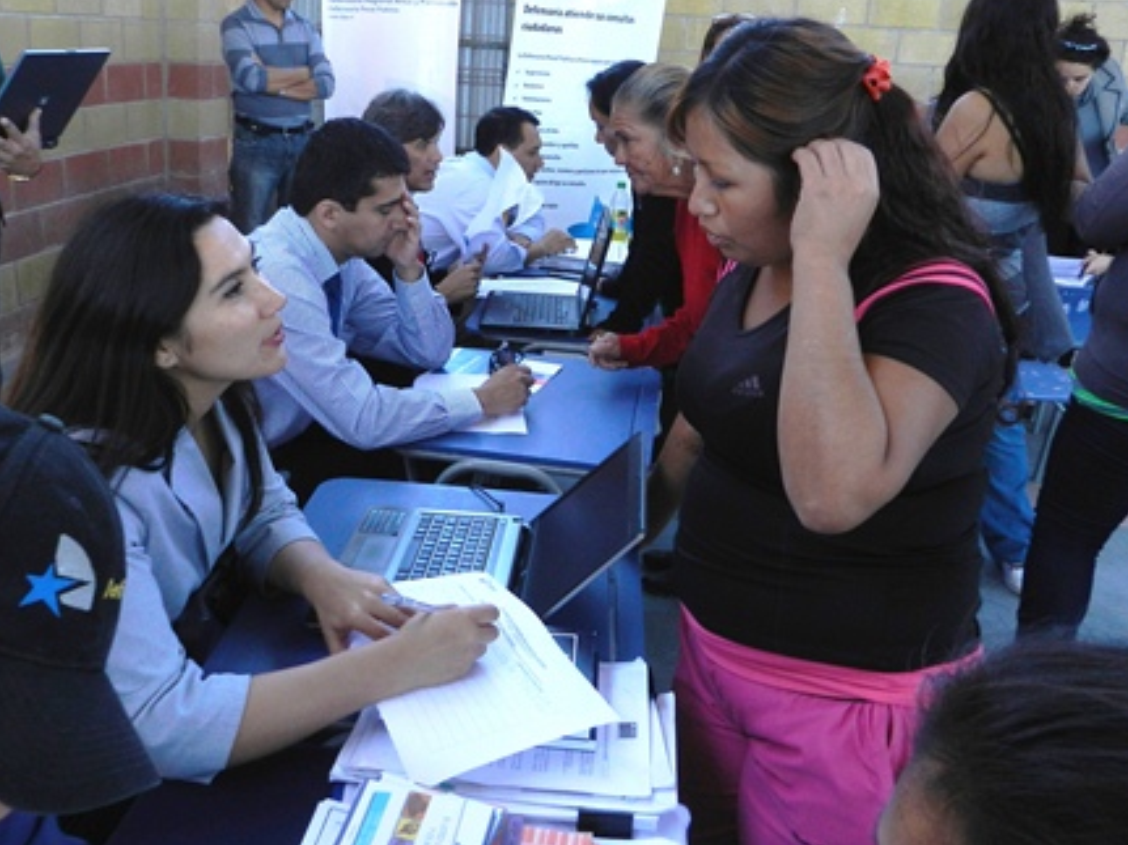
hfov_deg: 56.8
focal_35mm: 32
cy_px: 314
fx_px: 1042
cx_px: 529
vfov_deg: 43.8
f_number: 3.4
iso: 160
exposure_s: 1/125
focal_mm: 4
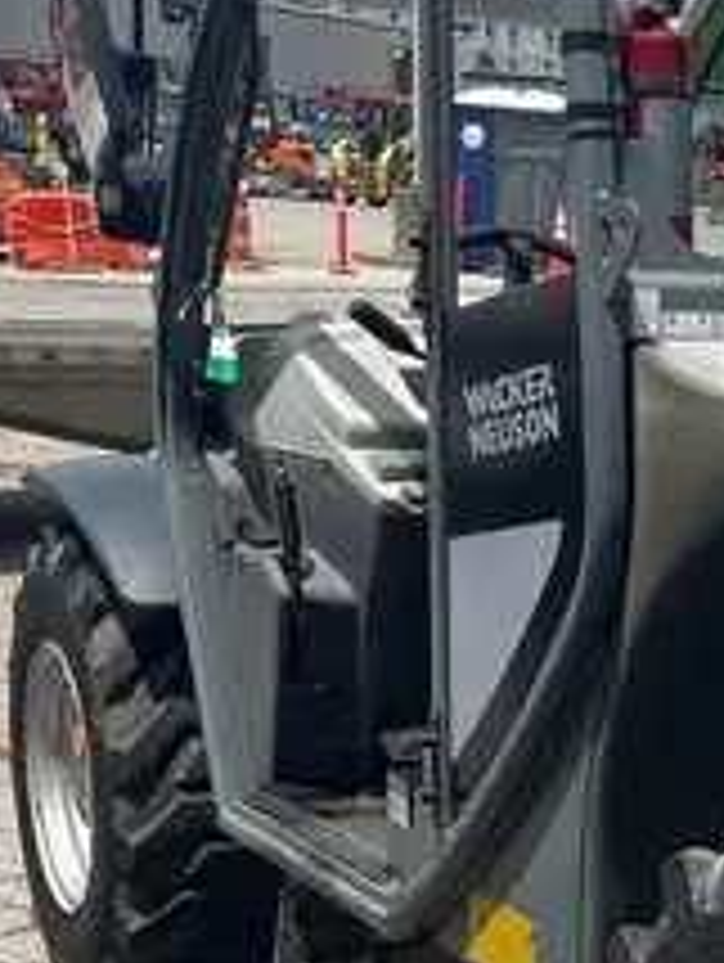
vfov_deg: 21.6
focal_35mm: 89
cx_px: 976
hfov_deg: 15.7
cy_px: 821
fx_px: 2477
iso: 32
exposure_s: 1/4292
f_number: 1.6
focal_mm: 4.2
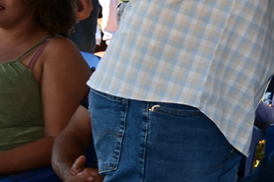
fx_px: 1232
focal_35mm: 162
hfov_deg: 12.0
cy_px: 37
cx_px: 443
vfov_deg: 8.4
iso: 320
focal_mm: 50
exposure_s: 1/200
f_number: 8
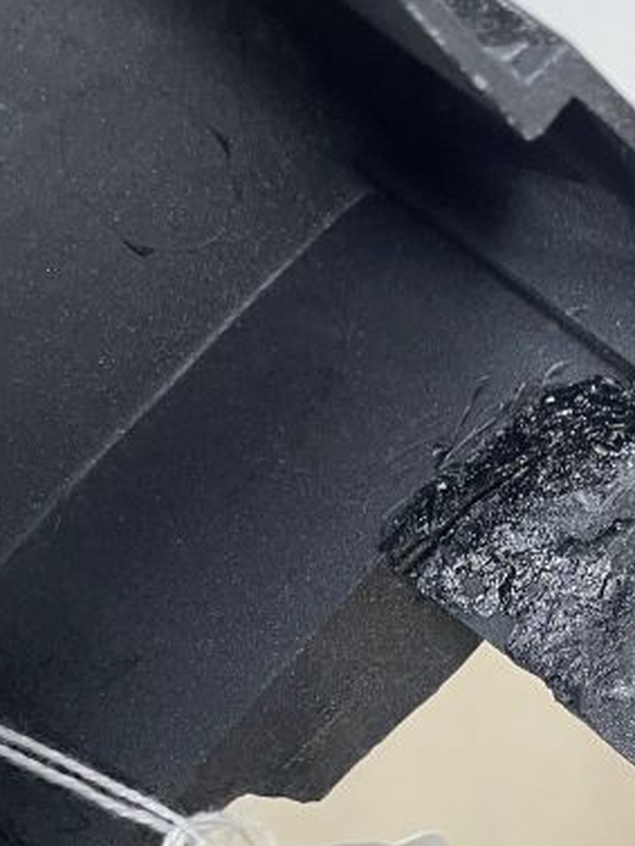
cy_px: 716
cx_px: 515
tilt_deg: -62.4
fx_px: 1516
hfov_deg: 23.3
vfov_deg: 30.2
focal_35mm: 62
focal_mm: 4.2
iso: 100
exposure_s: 1/50
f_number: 1.6
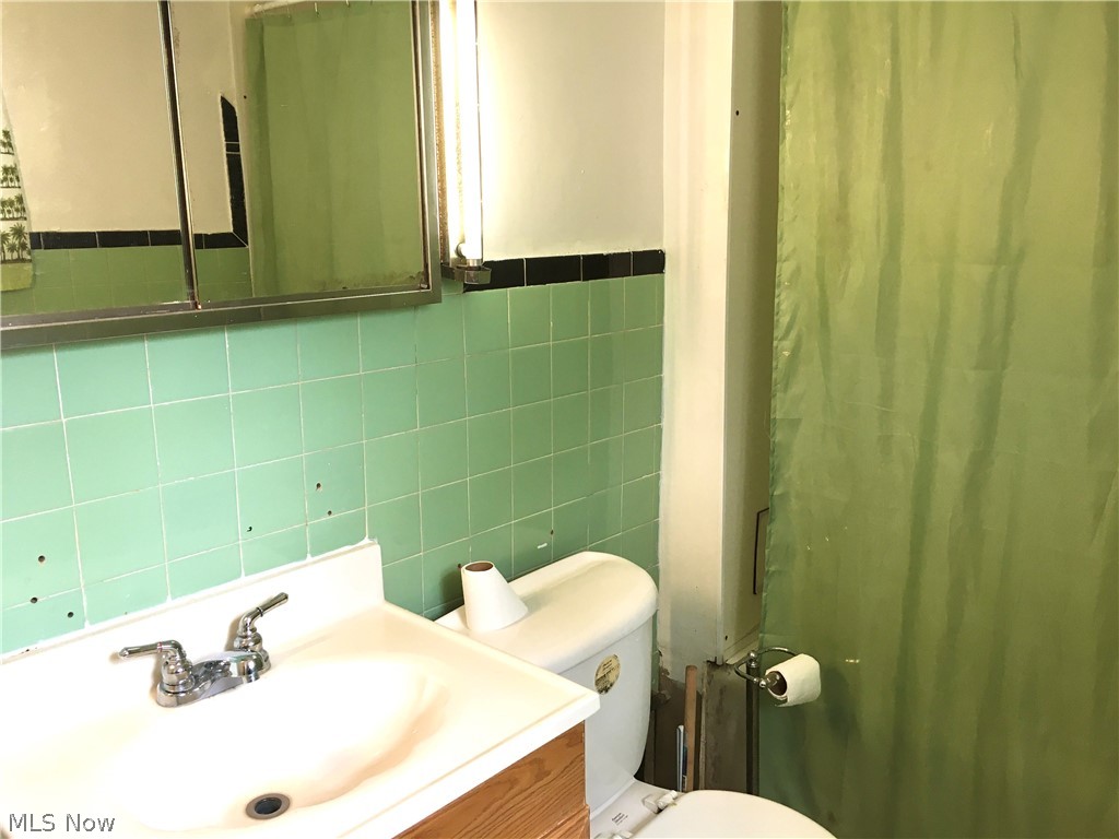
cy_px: 420
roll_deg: -0.1
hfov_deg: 61.7
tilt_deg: -12.3
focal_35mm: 29
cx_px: 560
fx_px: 937
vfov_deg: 48.2
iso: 64
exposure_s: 1/33
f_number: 2.2
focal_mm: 4.15
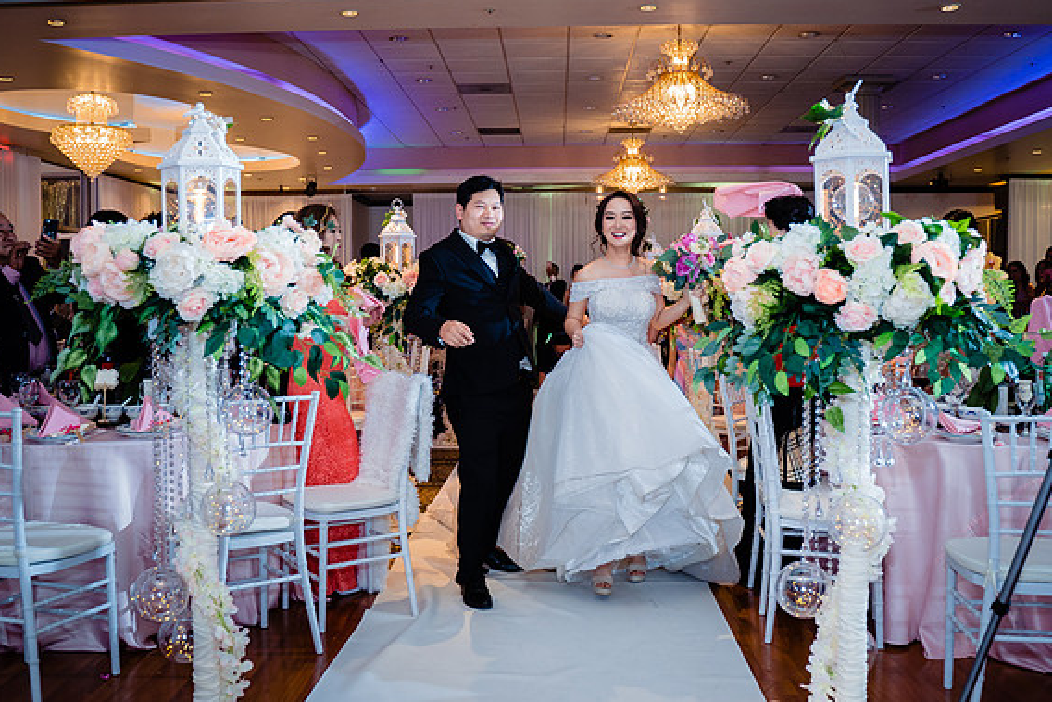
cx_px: 507
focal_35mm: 35
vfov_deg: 37.8
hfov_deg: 54.4
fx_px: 1023
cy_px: 314
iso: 1250
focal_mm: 28
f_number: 3.5
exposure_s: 1/160
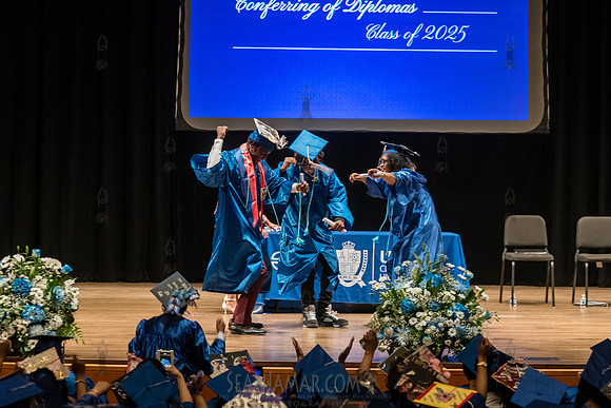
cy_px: 204
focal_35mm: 126
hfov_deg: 16.2
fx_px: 2140
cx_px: 306
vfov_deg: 10.9
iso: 5000
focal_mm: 125
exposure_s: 1/200
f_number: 4
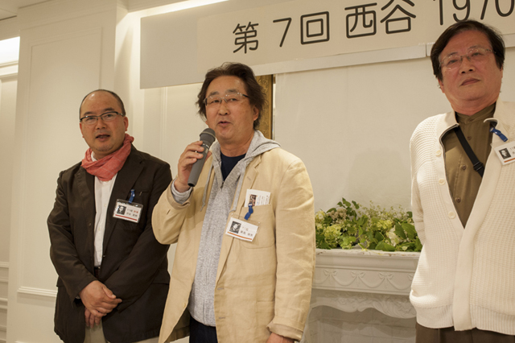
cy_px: 172
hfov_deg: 54.5
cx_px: 258
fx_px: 500
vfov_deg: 37.8
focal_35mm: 35
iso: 720
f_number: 5.6
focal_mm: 35
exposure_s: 1/100
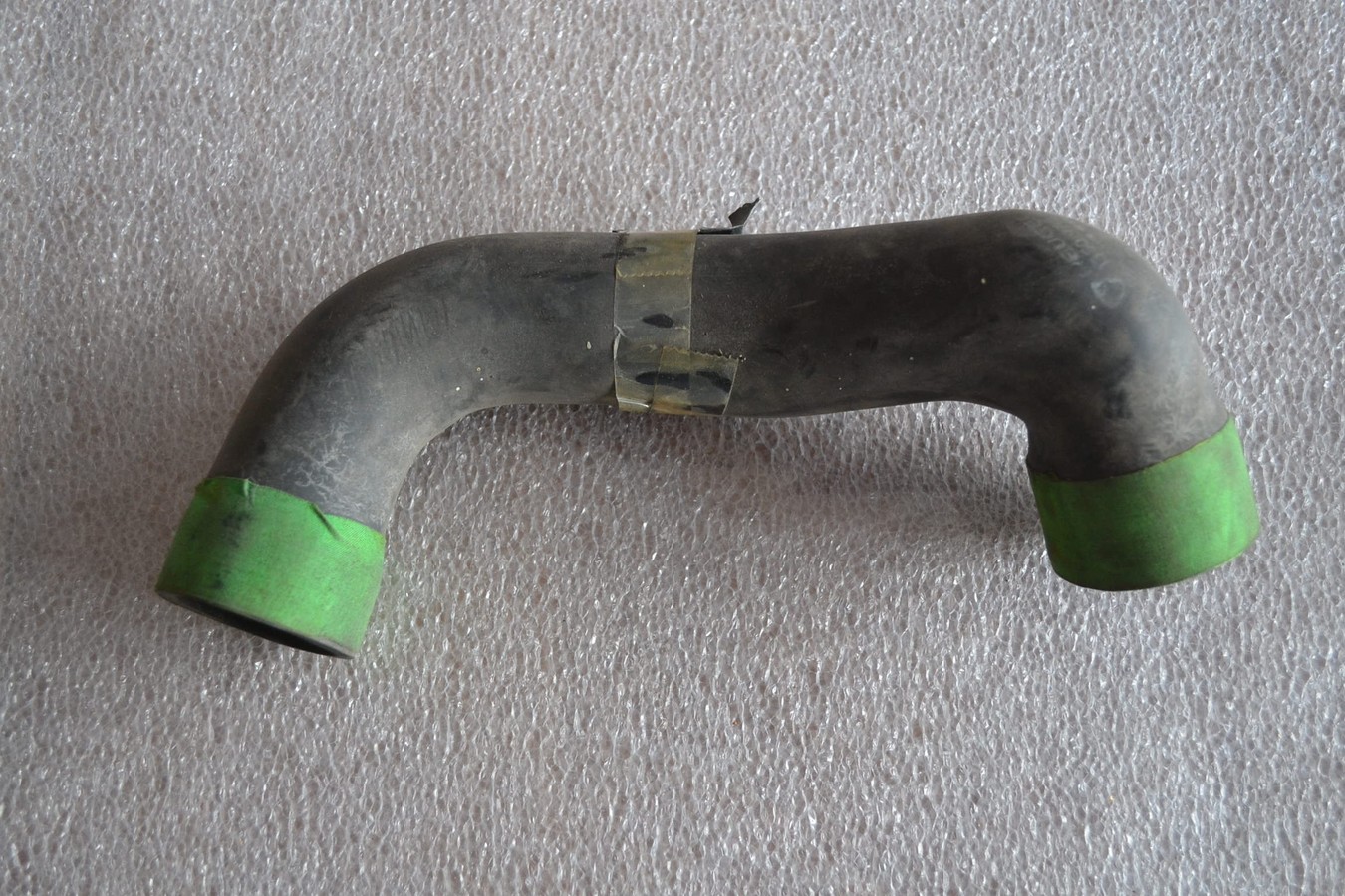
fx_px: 1457
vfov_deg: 34.2
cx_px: 672
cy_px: 448
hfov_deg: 49.6
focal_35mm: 39
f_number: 4.2
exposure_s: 1/60
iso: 1000
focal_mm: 26
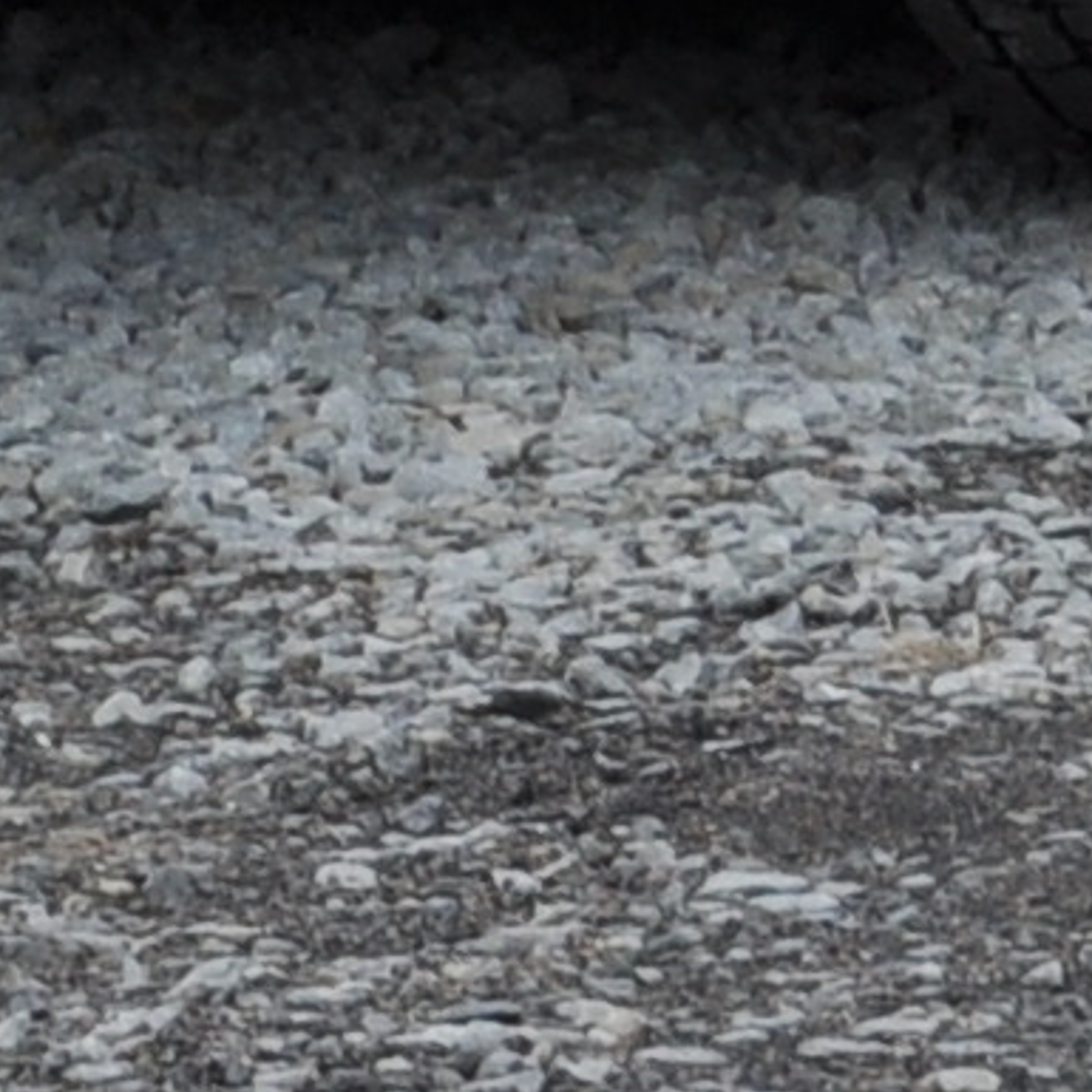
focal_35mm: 681
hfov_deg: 2.6
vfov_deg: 2.5
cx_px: 1515
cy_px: -2825
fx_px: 24305
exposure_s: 1/125
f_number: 11
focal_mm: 48
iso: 200
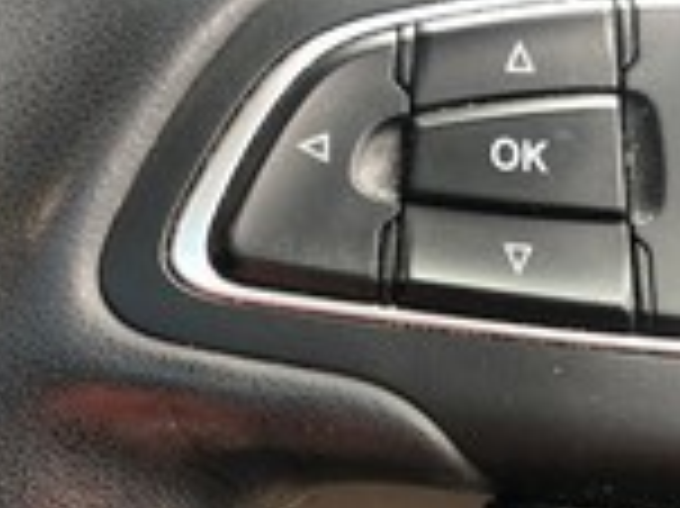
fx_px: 1276
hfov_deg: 28.9
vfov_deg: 22.1
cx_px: 585
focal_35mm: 65
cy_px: 436
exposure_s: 1/17
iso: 50
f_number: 1.8
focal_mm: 4
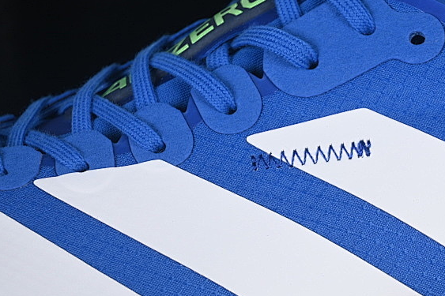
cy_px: 197
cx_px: 409
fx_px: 1779
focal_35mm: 144
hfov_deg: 14.1
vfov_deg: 9.5
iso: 160
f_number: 7.1
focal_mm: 50
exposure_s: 1/60
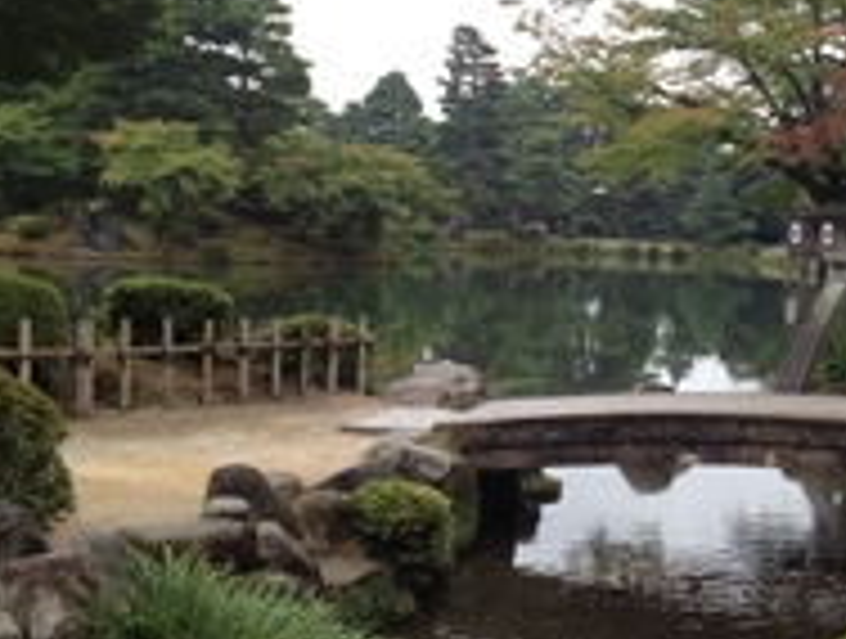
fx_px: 1593
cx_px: 626
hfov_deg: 29.3
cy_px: 376
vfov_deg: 22.7
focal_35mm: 65
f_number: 2.4
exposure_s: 1/391
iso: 64
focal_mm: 4.28
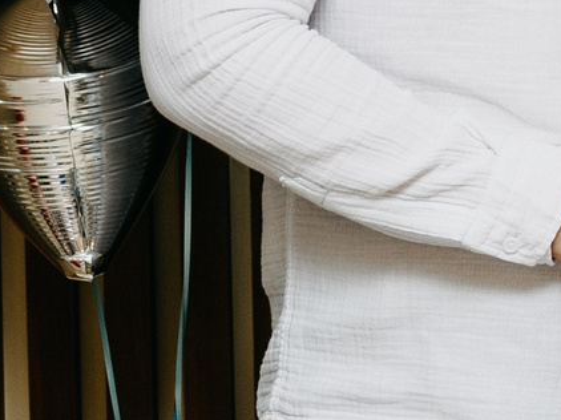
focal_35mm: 213
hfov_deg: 9.0
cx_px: 883
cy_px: -193
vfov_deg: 6.9
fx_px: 3450
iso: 200
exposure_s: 1/160
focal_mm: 35
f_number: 4
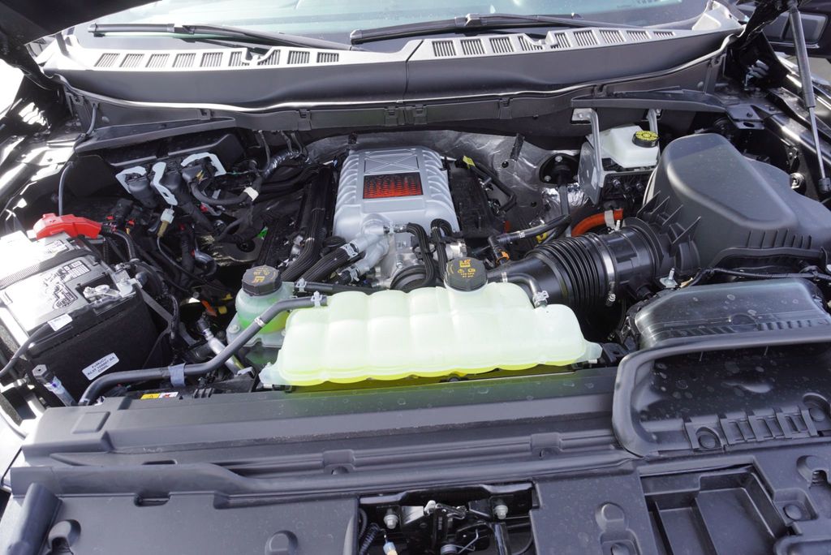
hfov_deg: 73.7
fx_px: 554
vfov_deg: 53.2
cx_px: 416
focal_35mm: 24
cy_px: 278
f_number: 5
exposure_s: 1/100
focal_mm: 16
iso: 100
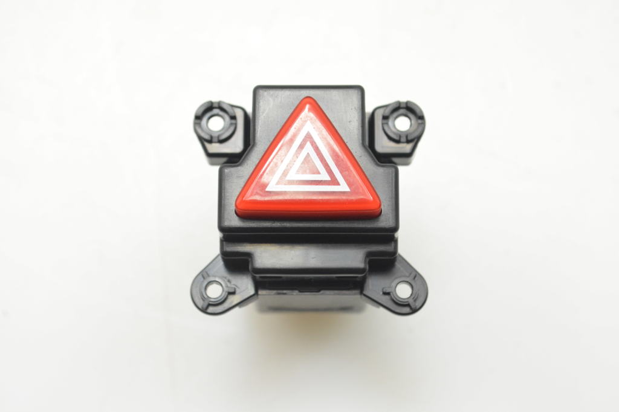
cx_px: 310
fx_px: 1418
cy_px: 206
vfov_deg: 16.5
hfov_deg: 24.6
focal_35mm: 82
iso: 2500
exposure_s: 1/250
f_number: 8
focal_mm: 55
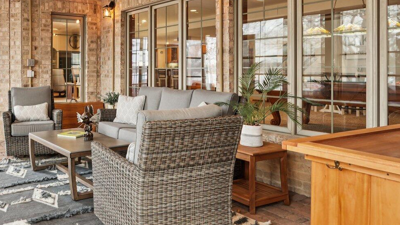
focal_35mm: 35
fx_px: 371
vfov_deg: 33.4
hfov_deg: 53.8
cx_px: 95
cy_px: 70
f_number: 5.6
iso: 320
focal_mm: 16
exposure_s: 1/20
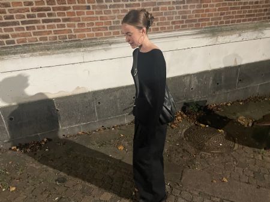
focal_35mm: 26
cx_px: 135
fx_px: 203
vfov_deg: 53.0
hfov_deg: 67.3
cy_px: 101
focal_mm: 4.2
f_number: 1.6
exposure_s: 1/30
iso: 800
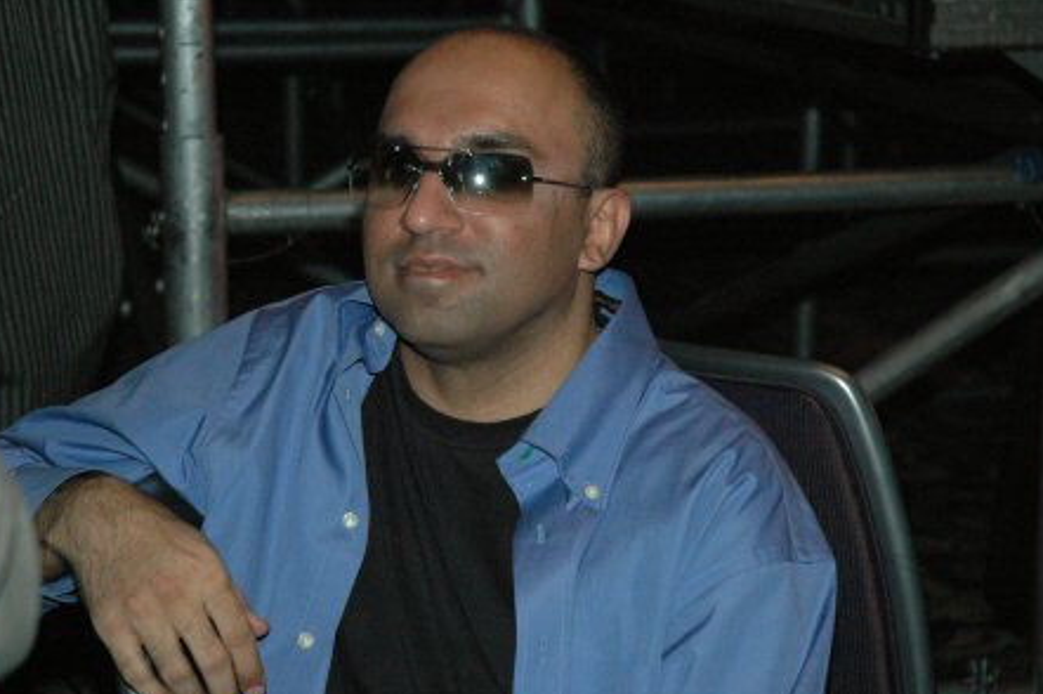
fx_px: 2577
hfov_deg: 22.9
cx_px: 519
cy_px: 360
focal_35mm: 89
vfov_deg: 15.3
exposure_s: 1/60
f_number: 5
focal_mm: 56
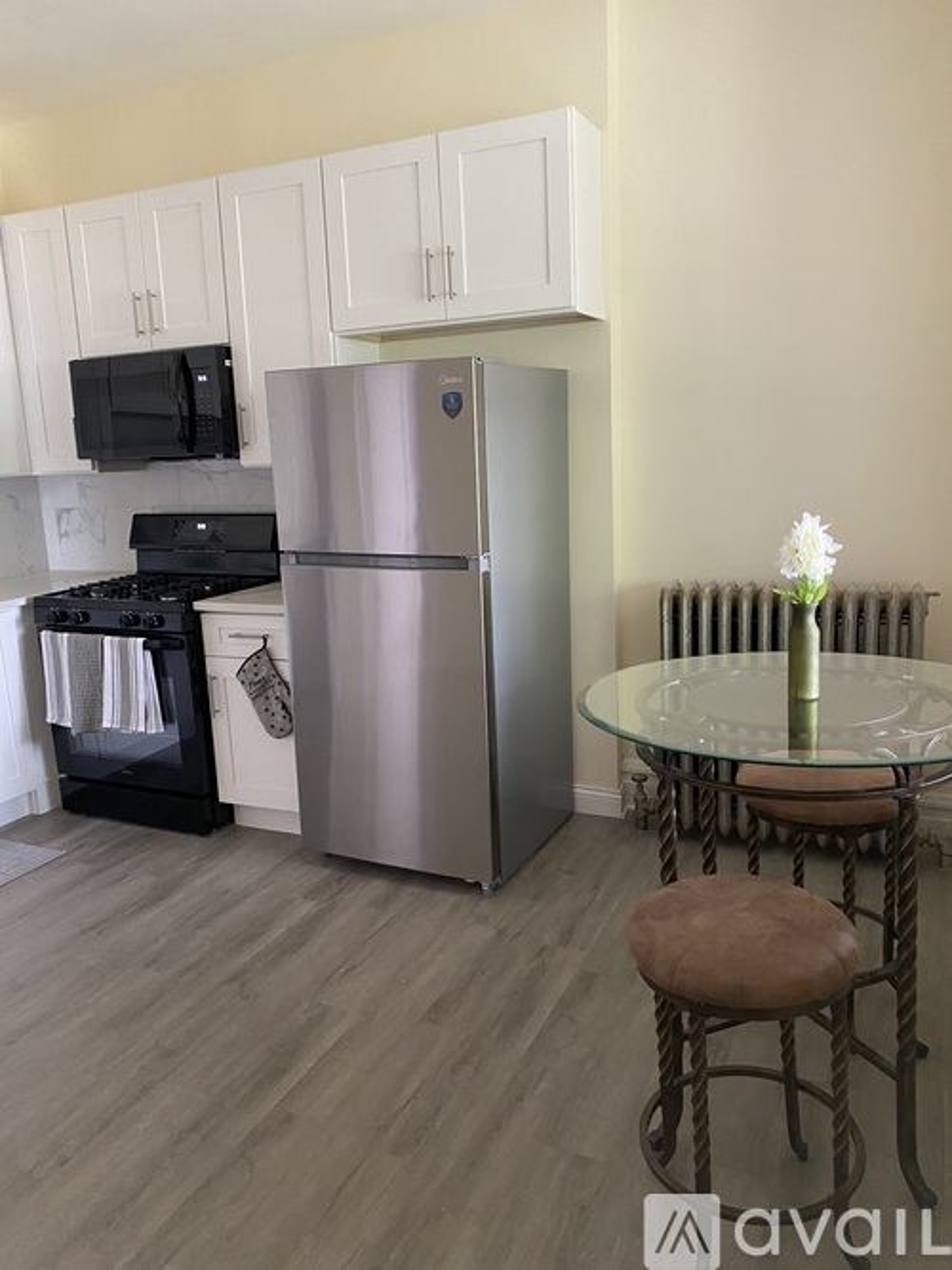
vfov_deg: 67.3
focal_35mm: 26
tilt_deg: -10.9
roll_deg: +2.4
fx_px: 954
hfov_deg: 53.0
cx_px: 476
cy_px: 635
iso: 400
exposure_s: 1/40
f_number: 1.8
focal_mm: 4.25
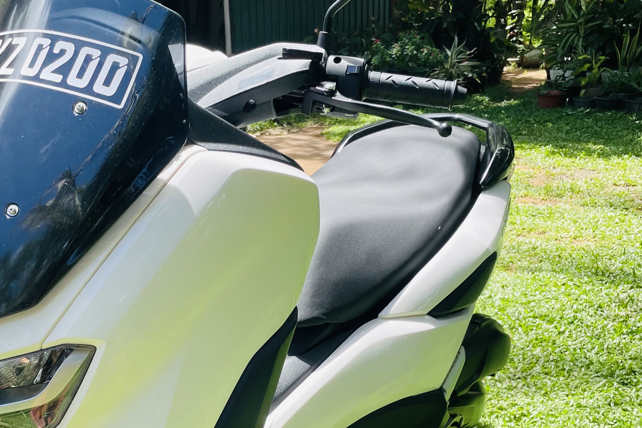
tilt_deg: -24.7
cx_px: 272
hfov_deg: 42.6
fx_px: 820
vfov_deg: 28.0
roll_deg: +3.3
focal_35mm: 46
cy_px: 394
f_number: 1.6
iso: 32
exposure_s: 1/831
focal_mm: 4.2
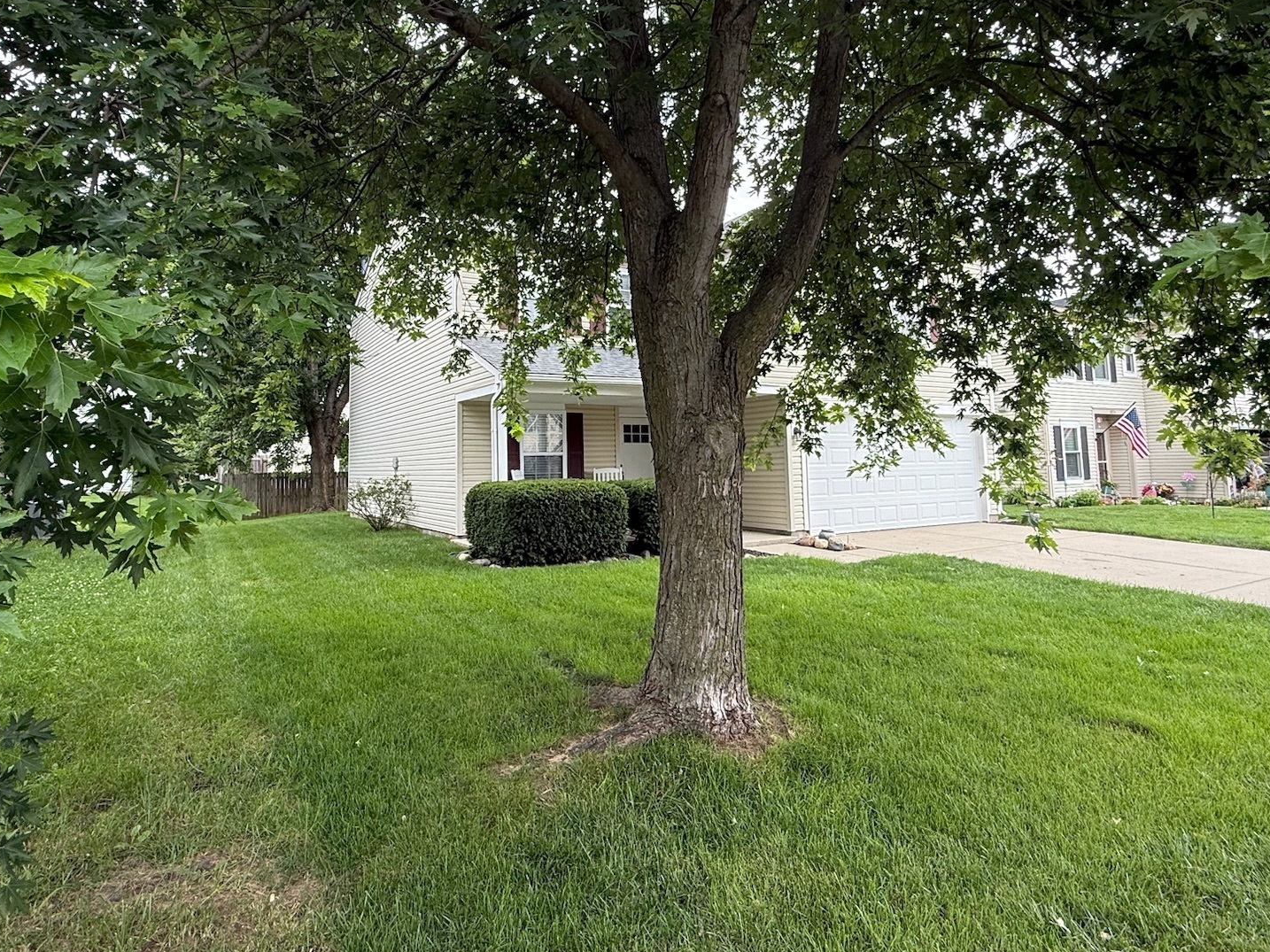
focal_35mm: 20
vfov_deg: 65.6
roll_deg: +1.7
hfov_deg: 81.7
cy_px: 403
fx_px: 734
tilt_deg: +5.8
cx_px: 596
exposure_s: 1/342
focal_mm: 2.22
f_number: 2.2
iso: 64
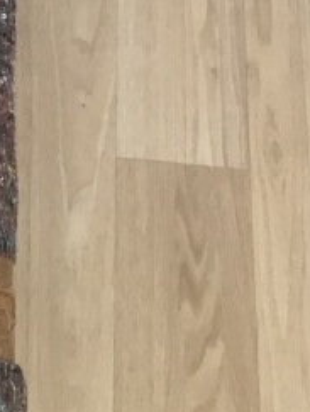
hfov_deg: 10.0
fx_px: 1703
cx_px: -168
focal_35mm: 143
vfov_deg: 13.1
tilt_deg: -55.6
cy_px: -190
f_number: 2.2
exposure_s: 1/33
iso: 80
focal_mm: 4.15
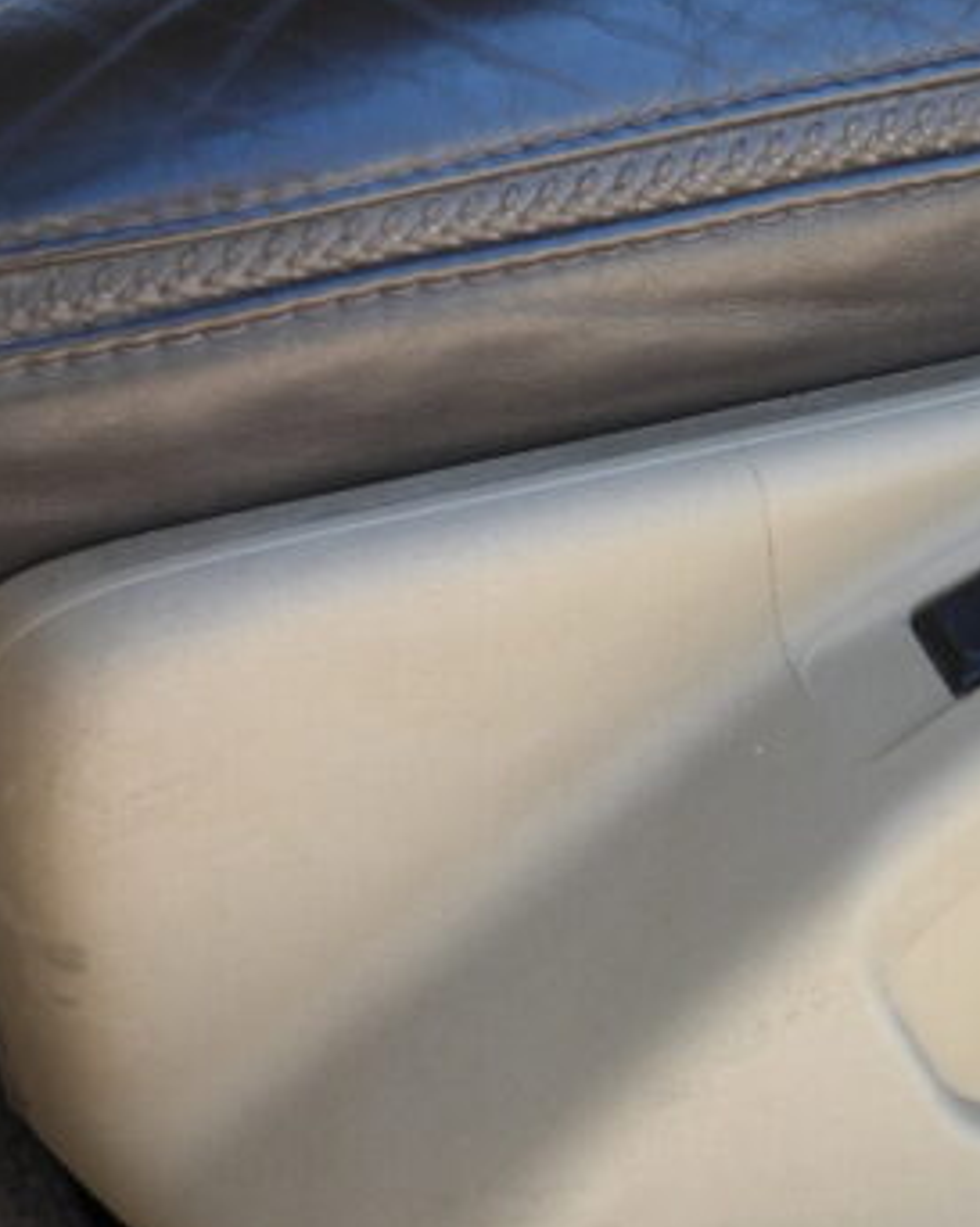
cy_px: 509
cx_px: 1260
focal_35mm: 185
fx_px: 6716
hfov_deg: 8.2
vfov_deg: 10.4
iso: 100
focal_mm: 16.3
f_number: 3.5
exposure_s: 1/125
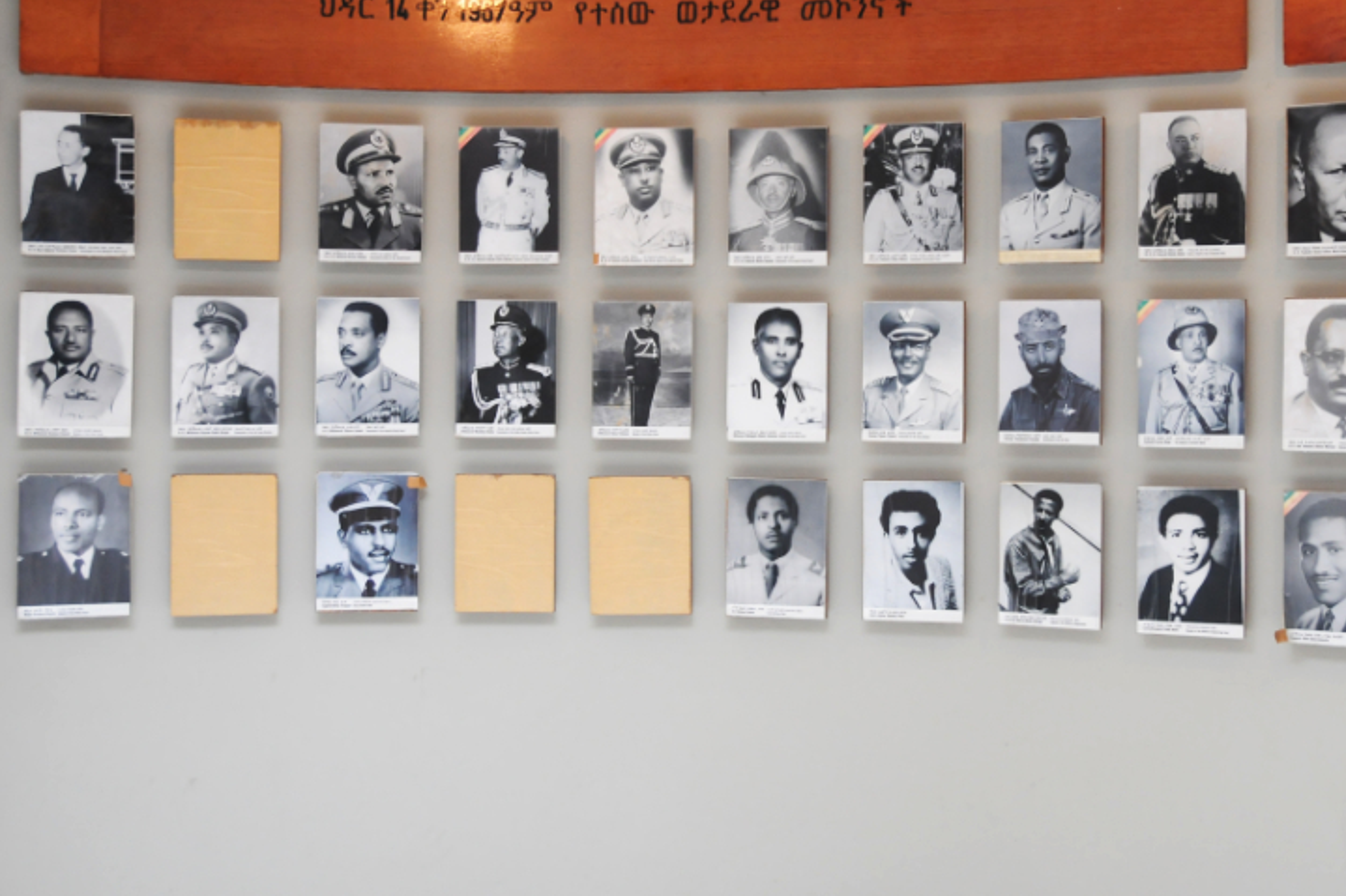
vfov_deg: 26.9
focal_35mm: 50
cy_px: 346
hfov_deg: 39.3
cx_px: 861
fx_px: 1869
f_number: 3.8
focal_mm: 24
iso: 800
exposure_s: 1/160
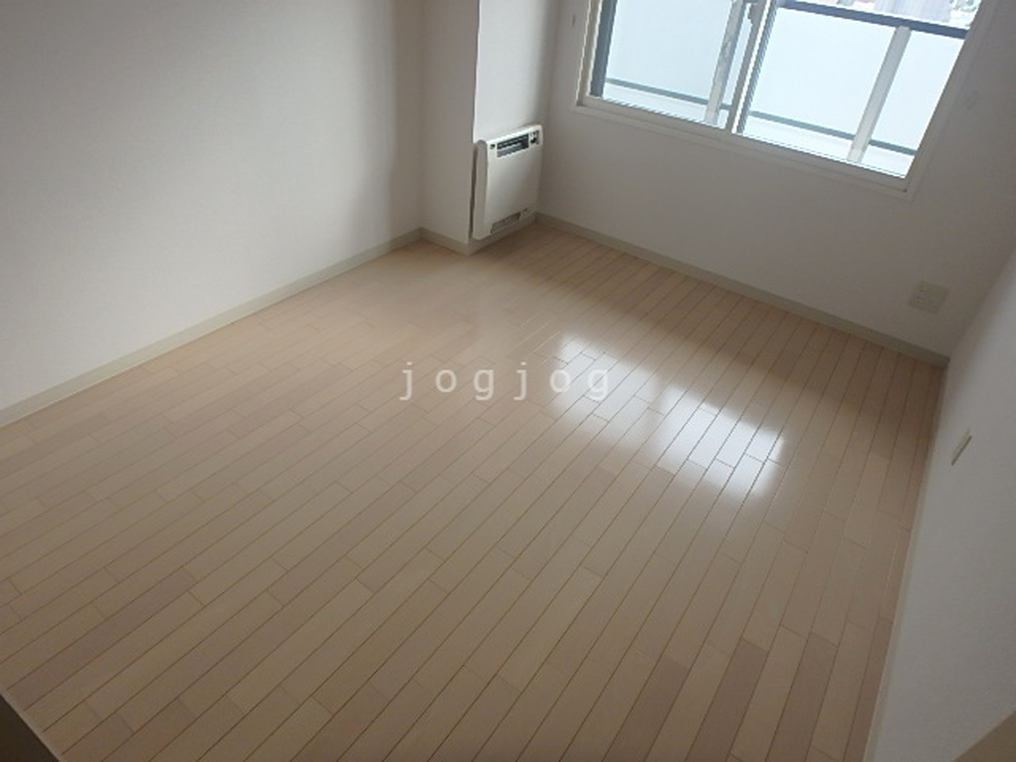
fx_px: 616
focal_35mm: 21
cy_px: 381
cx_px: 508
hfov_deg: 79.0
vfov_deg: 63.4
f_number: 3.5
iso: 125
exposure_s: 1/60
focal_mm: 3.7
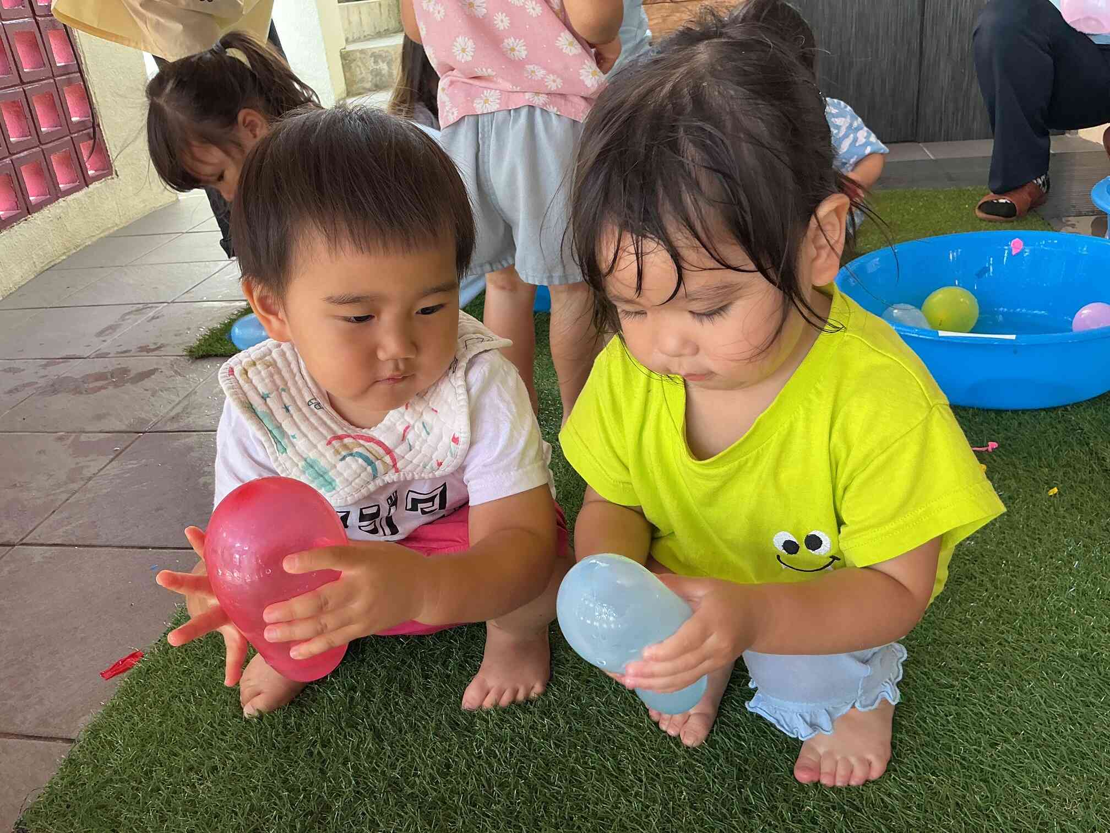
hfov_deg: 61.7
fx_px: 930
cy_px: 416
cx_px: 555
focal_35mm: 29
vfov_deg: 48.2
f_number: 1.8
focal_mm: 3
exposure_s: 1/60
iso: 40
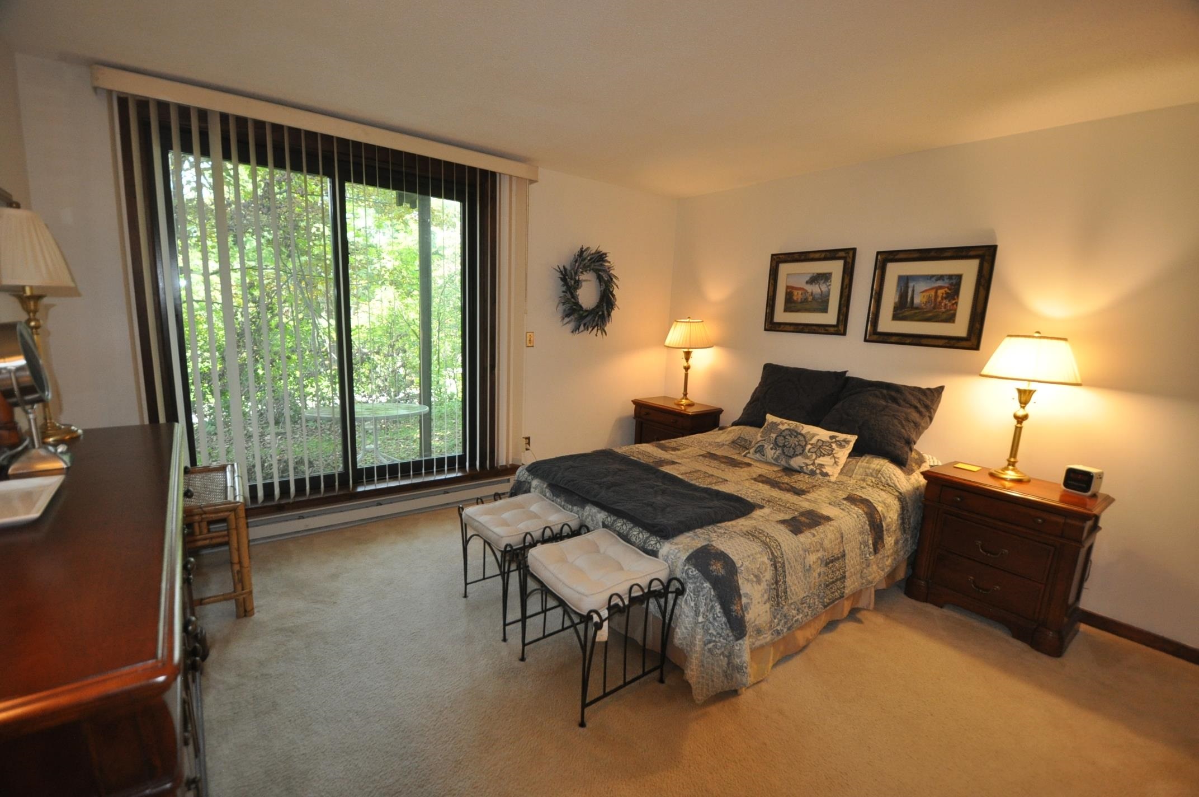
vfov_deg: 77.2
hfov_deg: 100.5
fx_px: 499
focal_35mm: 15
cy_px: 398
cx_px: 600
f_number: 3.5
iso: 800
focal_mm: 10
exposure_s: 1/125
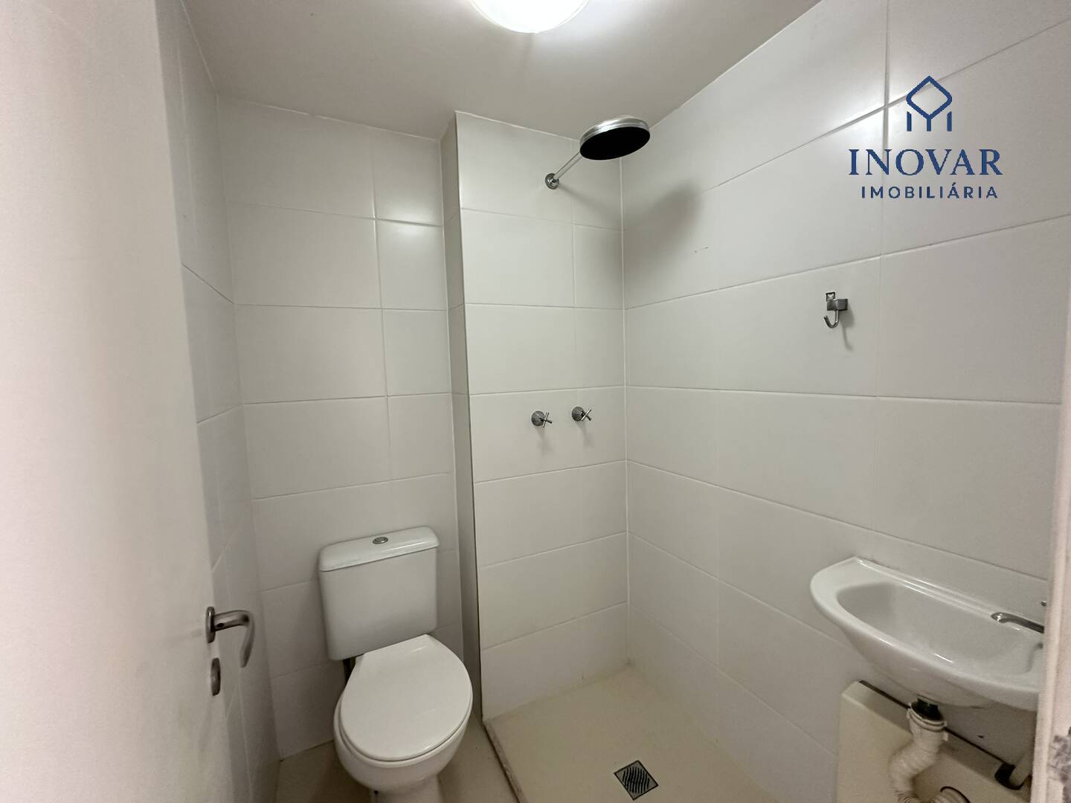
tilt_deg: -3.9
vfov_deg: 85.7
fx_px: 433
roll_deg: +0.5
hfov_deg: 102.1
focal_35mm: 14
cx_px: 536
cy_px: 402
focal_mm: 2.22
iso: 320
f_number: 2.2
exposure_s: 1/60
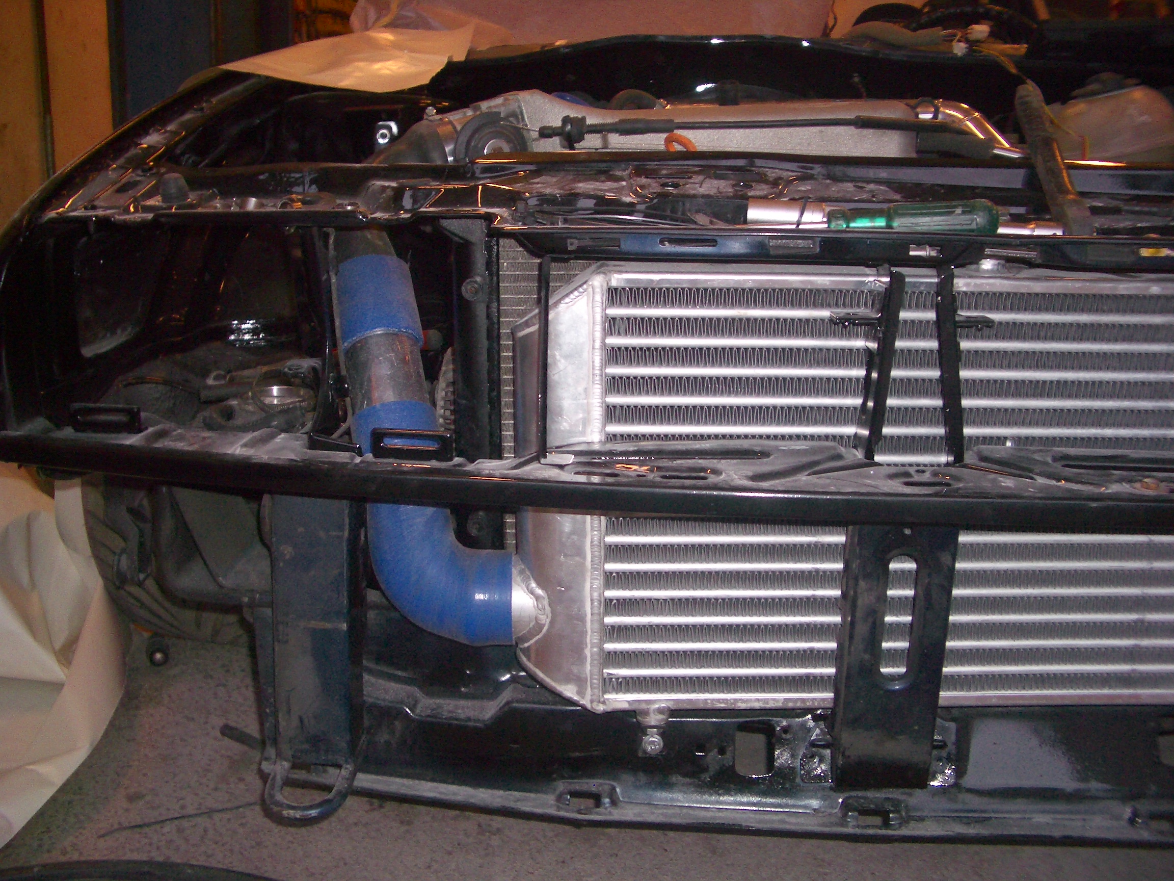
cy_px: 440
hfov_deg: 52.6
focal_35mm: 35
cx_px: 587
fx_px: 1187
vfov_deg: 40.7
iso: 100
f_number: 2.6
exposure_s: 1/60
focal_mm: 5.8
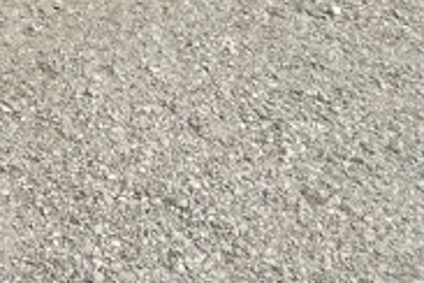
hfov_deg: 14.2
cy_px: -404
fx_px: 1390
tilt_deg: -11.8
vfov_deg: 10.1
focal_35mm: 118
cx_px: -456
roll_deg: -1.8
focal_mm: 4.25
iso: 32
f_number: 1.8
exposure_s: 1/3205
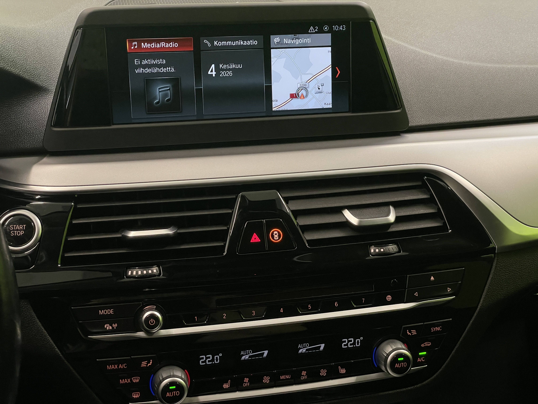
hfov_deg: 36.8
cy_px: 202
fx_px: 808
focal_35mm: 52
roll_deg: -0.8
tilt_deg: -20.9
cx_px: 269
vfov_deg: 28.0
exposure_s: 1/98
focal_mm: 6
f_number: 2
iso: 200
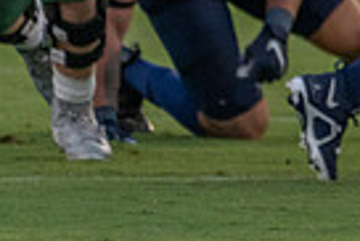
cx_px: 762
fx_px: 17048
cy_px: -203
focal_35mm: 1703
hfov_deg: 1.2
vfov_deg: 0.8
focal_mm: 400
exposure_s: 1/1000
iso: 2500
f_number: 5.6
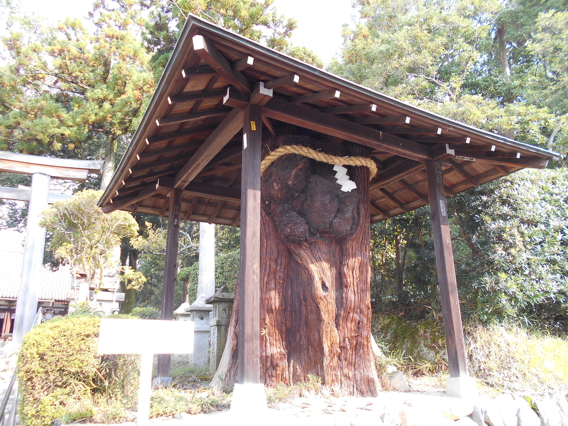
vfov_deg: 53.1
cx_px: 284
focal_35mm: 26
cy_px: 213
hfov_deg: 67.3
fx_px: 427
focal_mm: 4.6
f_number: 3.2
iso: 80
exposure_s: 1/50
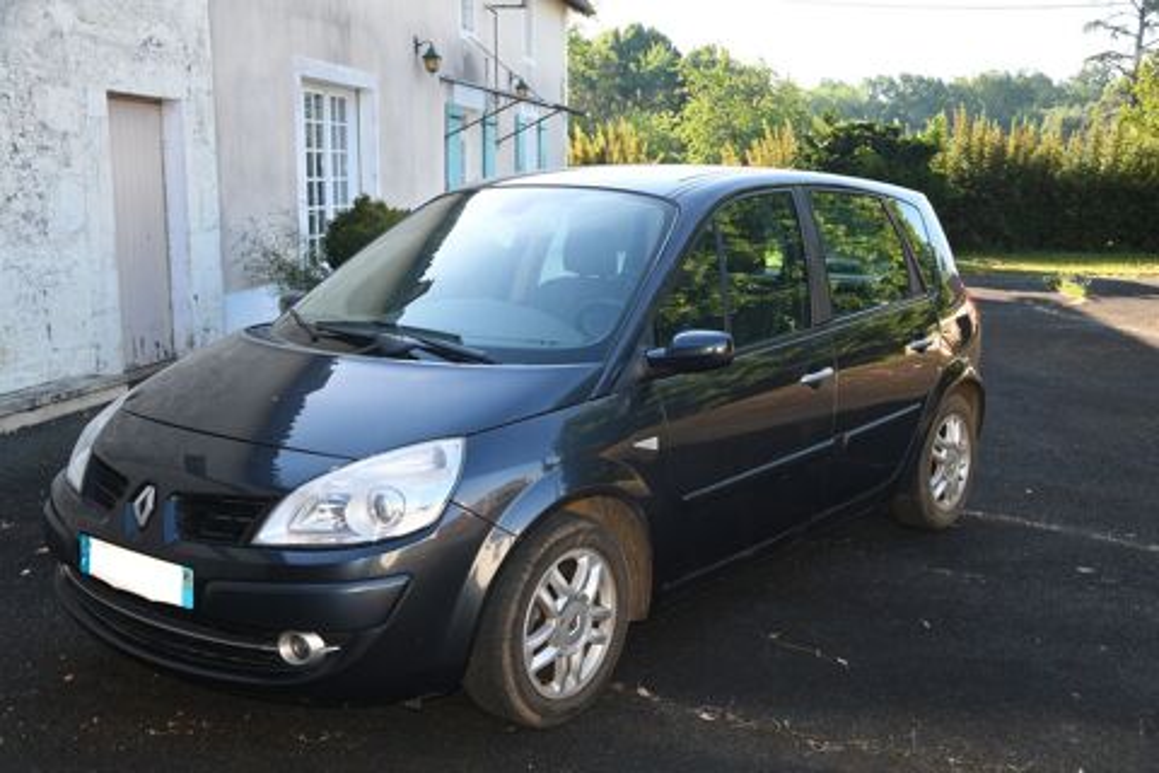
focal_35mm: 39
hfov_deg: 49.6
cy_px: 386
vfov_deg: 34.2
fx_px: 1255
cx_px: 580
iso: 100
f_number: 4
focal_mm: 26
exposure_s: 1/125
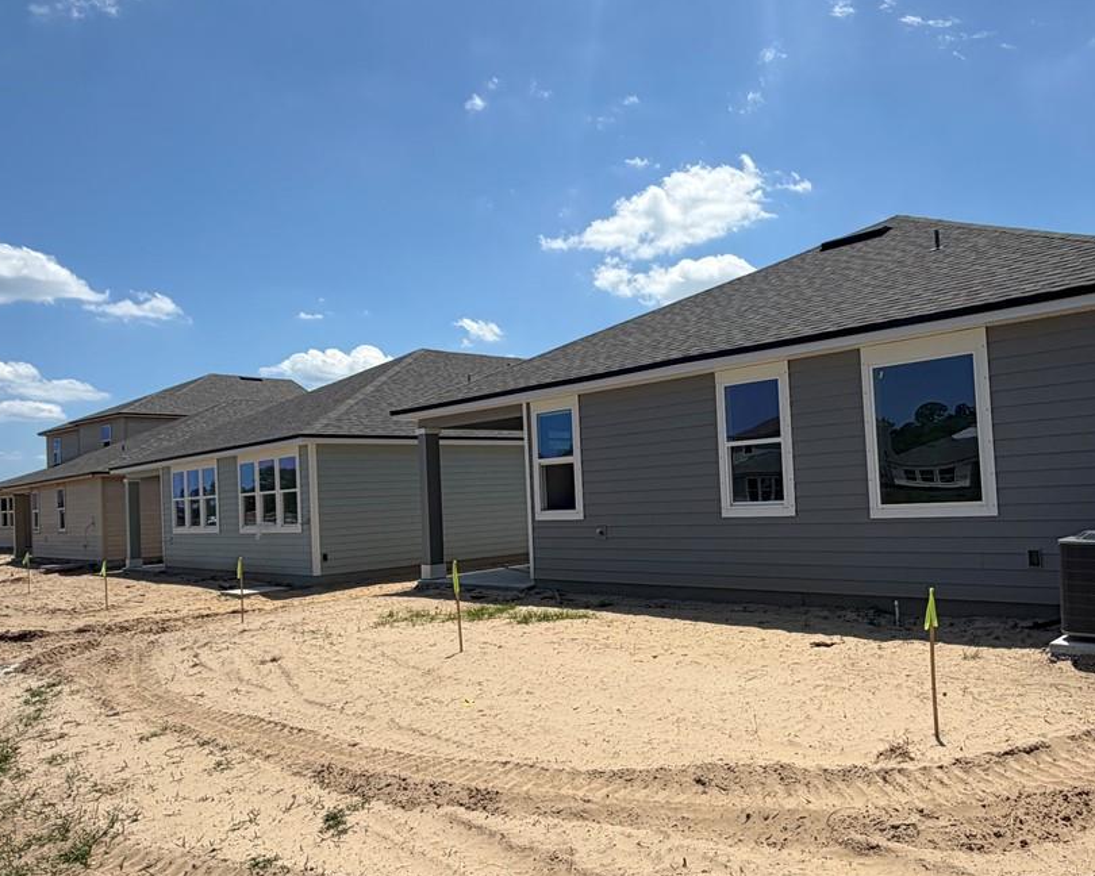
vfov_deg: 53.2
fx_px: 875
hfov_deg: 62.4
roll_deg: +3.0
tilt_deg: +5.4
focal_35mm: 27
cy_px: 460
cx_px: 735
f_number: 2.2
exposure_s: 1/1285
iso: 20
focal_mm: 2.22
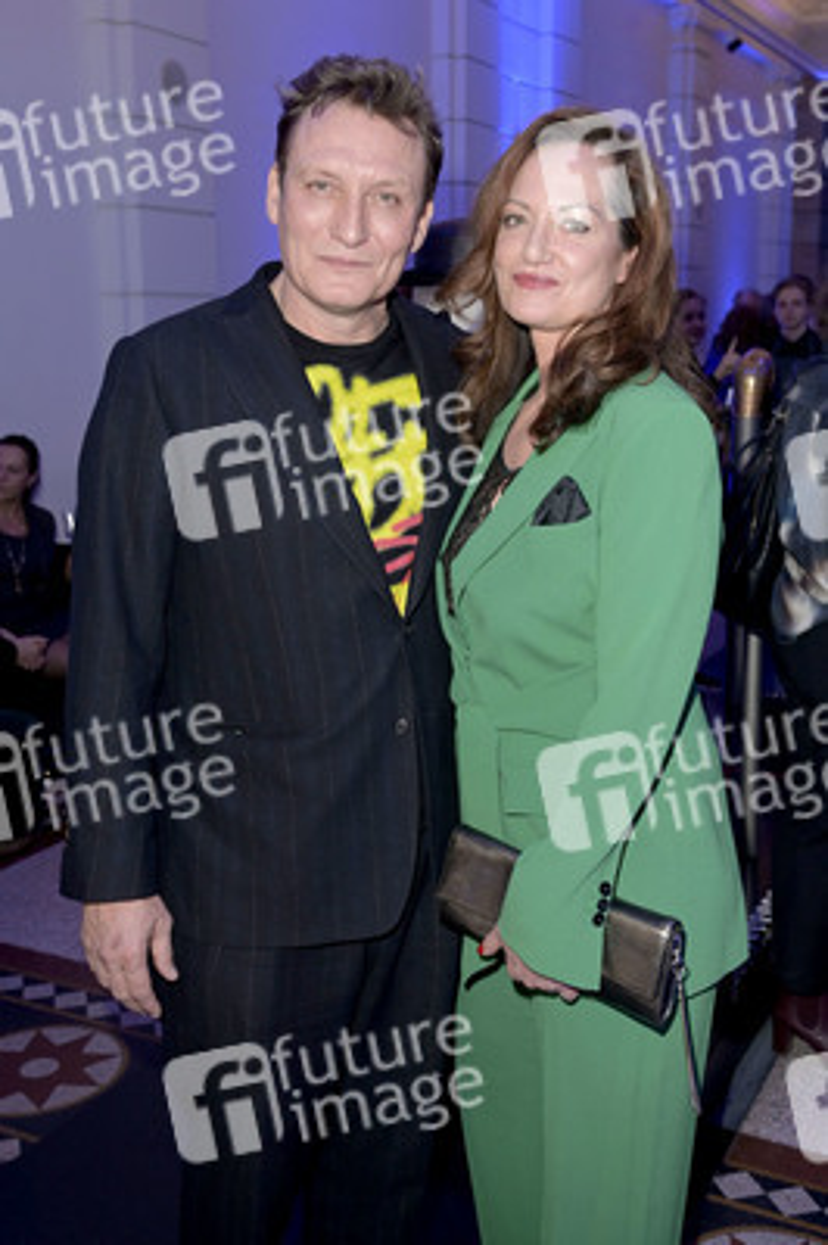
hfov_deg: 35.0
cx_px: 414
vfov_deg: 50.7
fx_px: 1313
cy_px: 622
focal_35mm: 38
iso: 2000
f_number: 5.6
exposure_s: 1/60
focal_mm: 38
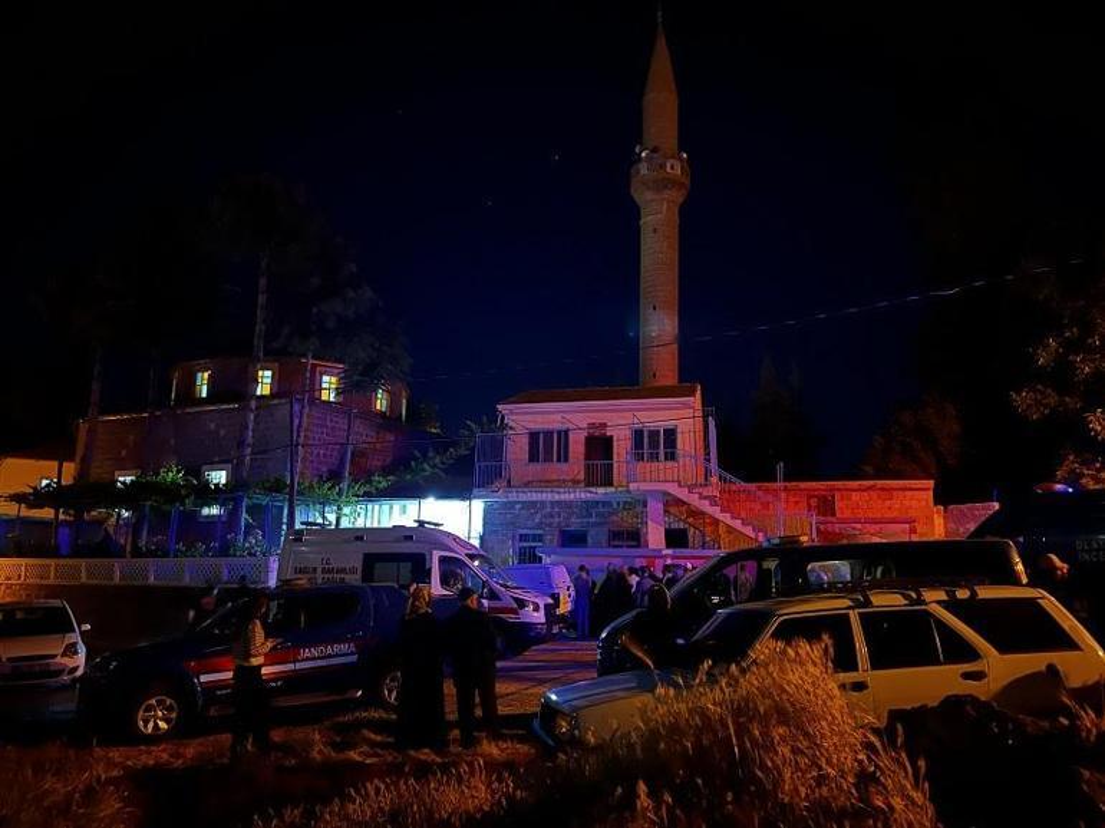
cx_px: 552
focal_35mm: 26
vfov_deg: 53.0
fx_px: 830
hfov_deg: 67.3
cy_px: 414
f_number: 1.5
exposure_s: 1/5
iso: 2000
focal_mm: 5.7
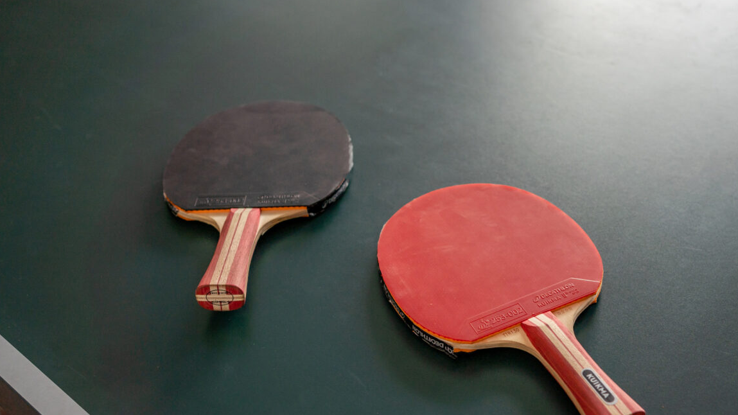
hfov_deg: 41.9
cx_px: 438
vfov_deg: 24.3
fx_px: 959
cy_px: 283
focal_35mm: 49
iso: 250
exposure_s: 1/160
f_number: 3.5
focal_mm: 35
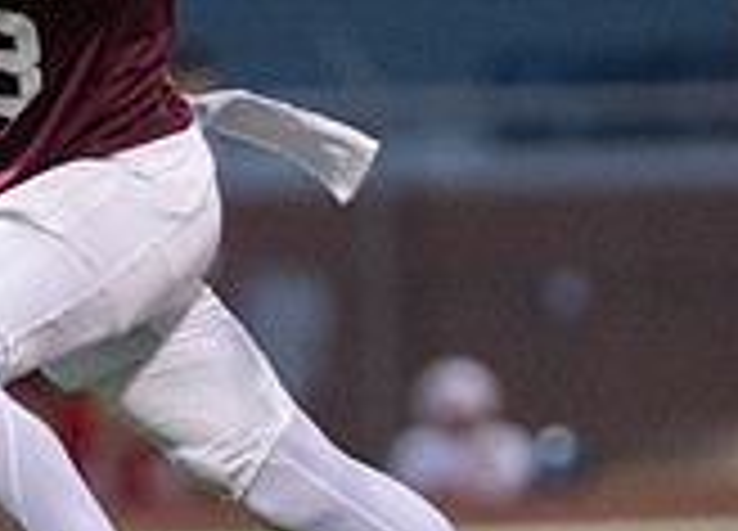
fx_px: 21789
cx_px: 134
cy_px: 191
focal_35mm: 1037
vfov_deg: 1.4
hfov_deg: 1.9
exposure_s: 1/1000
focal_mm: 200
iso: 5000
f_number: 2.8
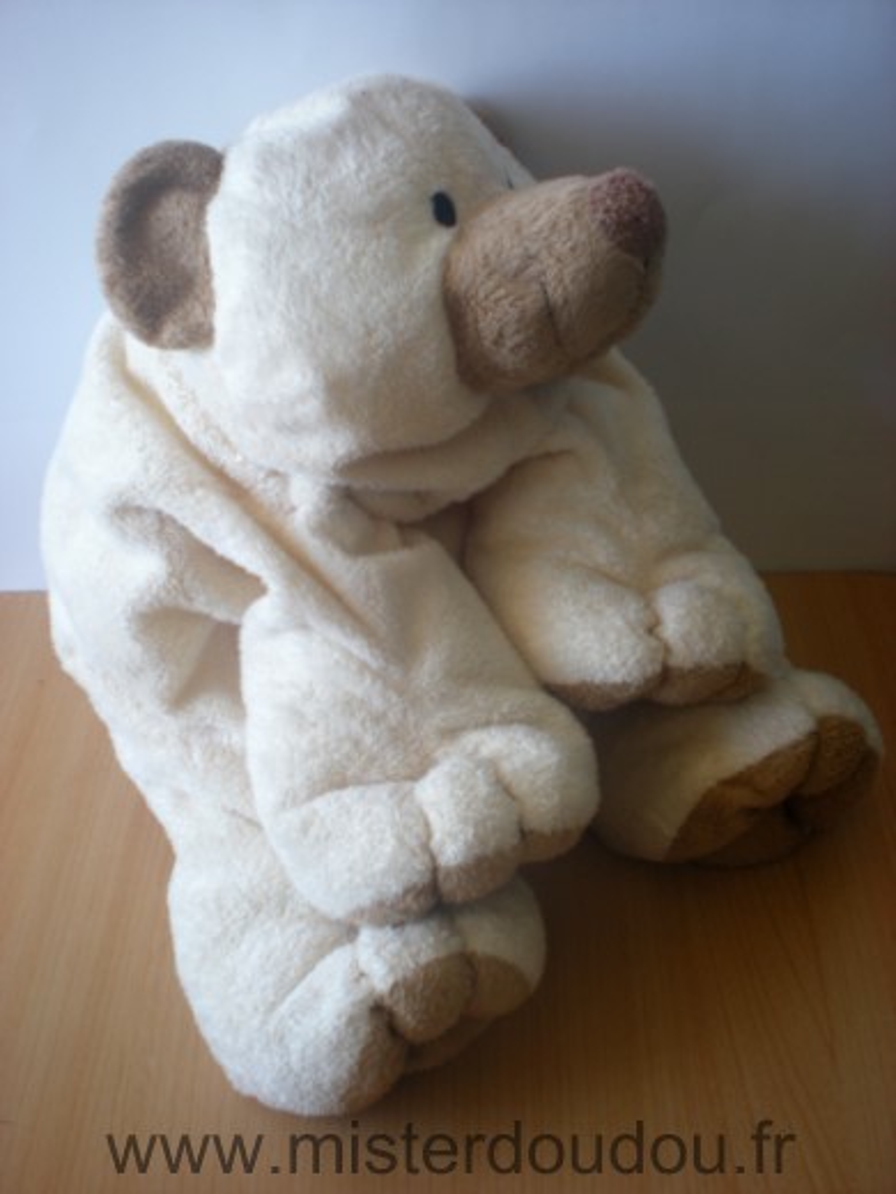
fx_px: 1311
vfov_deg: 49.0
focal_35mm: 38
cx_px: 448
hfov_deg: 37.7
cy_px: 597
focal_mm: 6.3
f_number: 3.1
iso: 64
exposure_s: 1/27.3
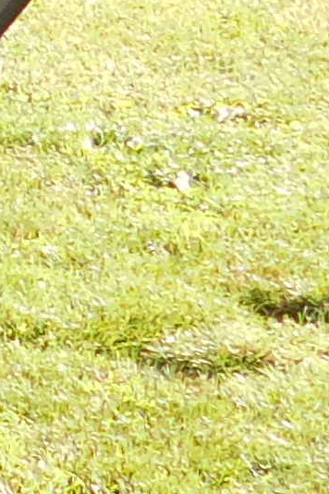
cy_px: -5
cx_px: -1454
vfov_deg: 6.4
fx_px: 4427
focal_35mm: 323
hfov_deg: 3.8
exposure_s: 1/200
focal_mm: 6.3
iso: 125
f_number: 3.5
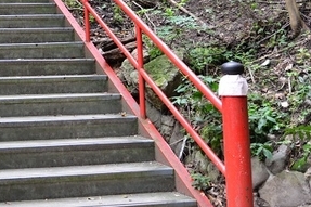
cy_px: -7
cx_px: -14
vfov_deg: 19.6
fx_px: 578
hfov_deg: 27.9
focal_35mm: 67
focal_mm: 24
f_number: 4
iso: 560
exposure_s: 1/25
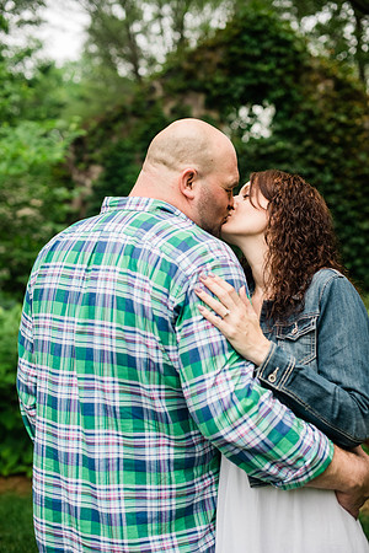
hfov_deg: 27.0
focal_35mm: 50
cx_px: 184
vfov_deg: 39.6
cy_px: 276
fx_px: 769
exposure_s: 1/160
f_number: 2.8
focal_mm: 50
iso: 640
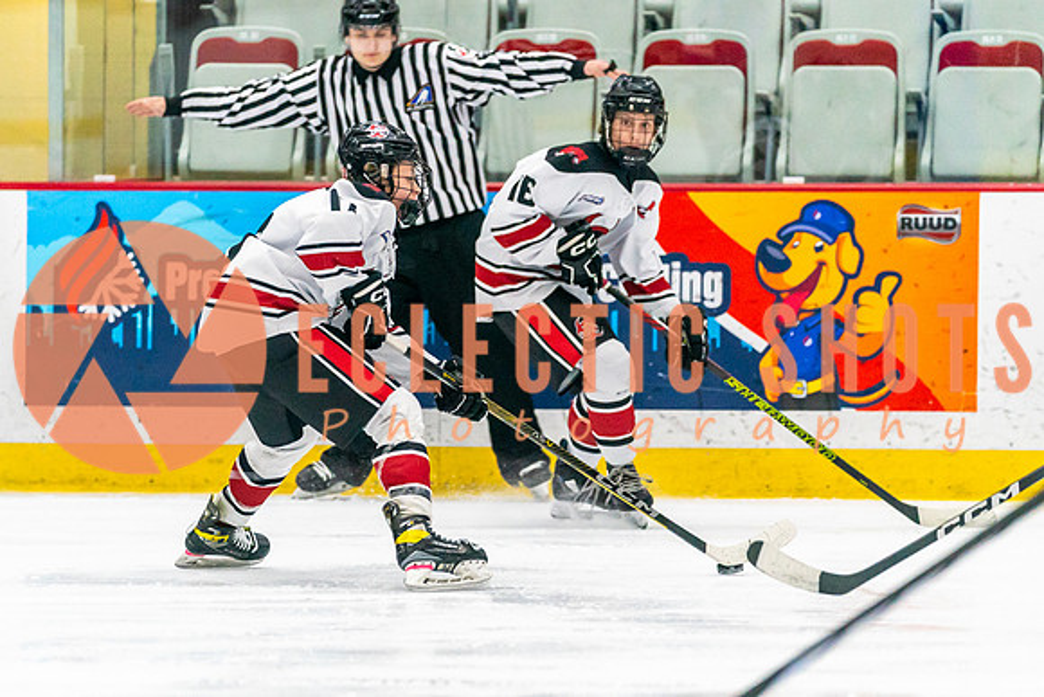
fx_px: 8788
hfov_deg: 6.8
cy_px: 407
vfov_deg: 4.5
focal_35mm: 303
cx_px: 433
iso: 3200
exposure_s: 1/1000
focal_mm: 192
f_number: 2.8
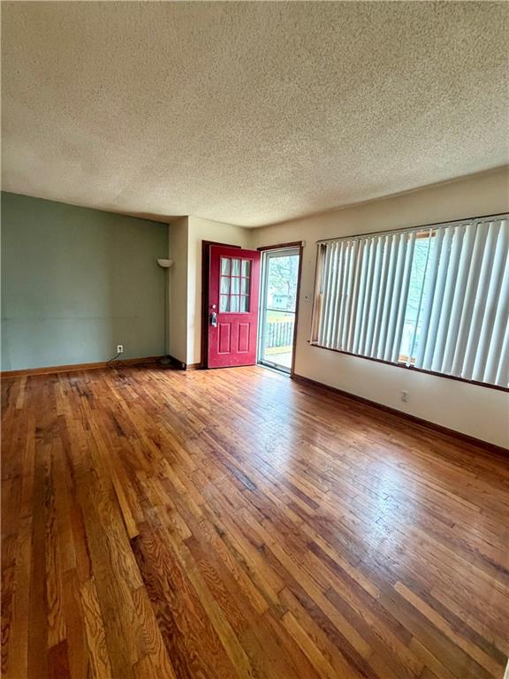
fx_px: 274
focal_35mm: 14
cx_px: 254
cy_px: 340
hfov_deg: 85.7
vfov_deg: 102.1
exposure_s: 1/60
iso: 400
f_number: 2.2
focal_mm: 2.22
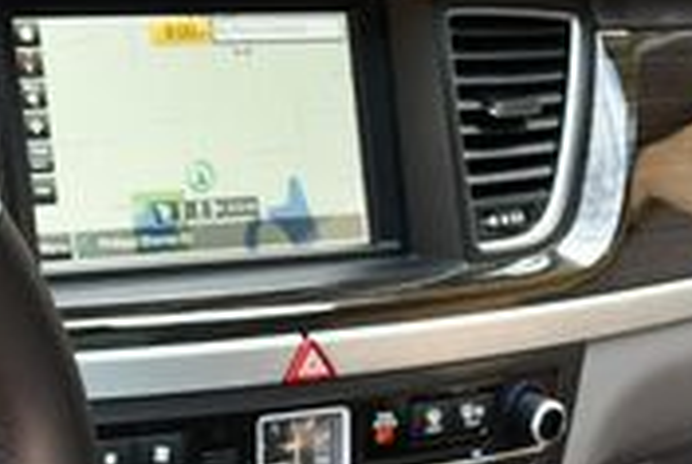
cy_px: 598
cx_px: -260
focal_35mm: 131
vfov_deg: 10.3
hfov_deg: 14.8
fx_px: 2522
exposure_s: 1/250
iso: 560
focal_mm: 18
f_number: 3.5
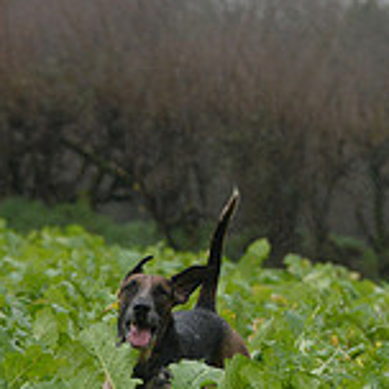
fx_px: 7234
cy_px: 258
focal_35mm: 569
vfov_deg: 3.1
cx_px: 696
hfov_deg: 3.1
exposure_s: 1/800
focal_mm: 175
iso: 1600
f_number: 6.3
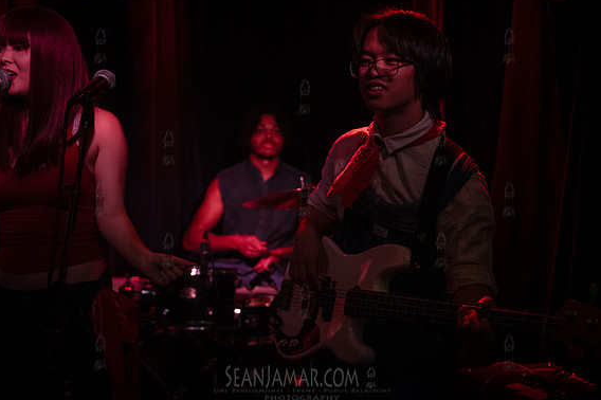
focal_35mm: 49
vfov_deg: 27.5
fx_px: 818
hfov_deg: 40.4
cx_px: 304
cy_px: 198
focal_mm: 48
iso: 8000
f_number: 3.2
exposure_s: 1/320
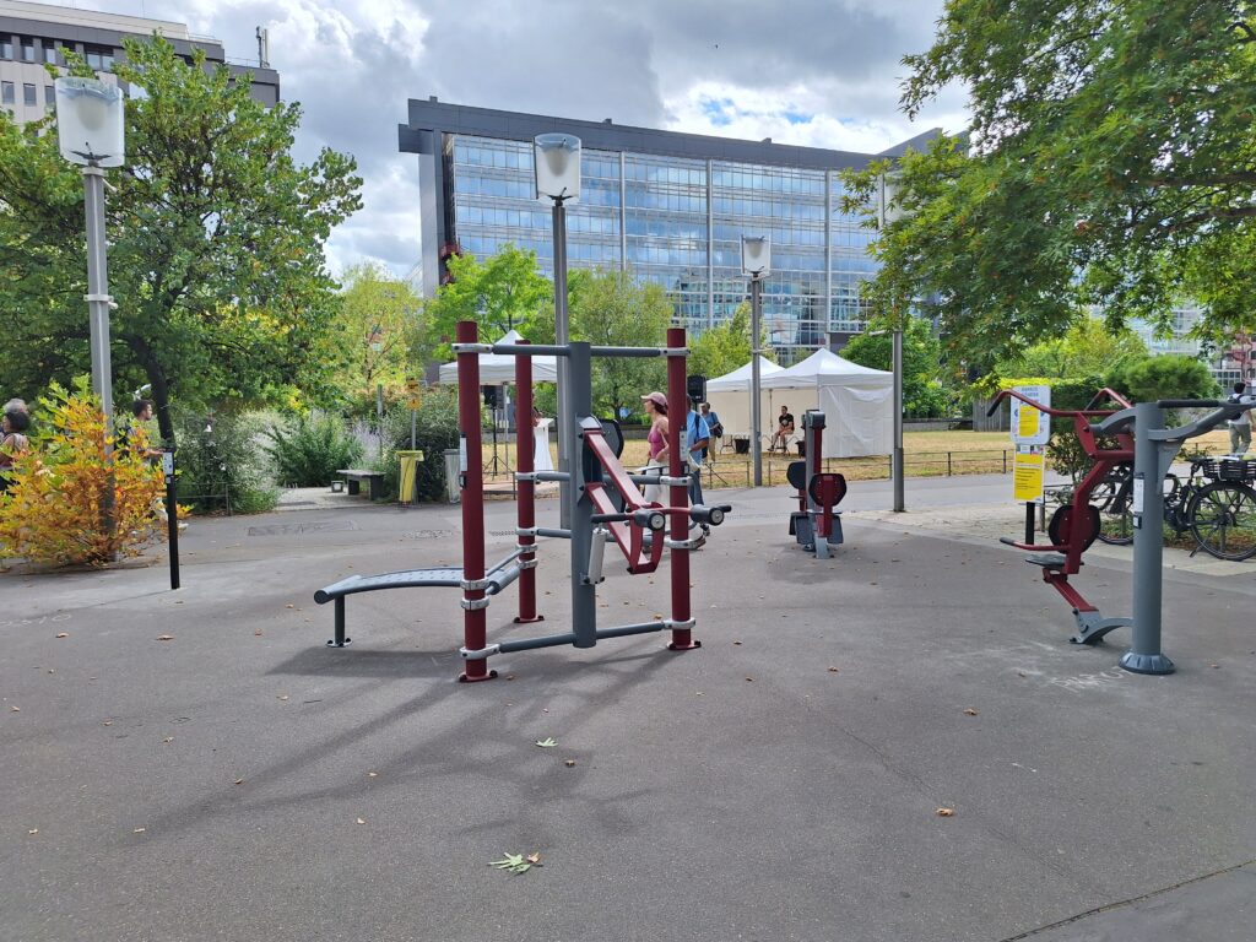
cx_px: 628
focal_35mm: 23
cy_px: 471
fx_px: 835
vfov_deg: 58.9
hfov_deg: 73.9
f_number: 1.8
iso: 40
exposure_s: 1/1164
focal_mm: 5.54
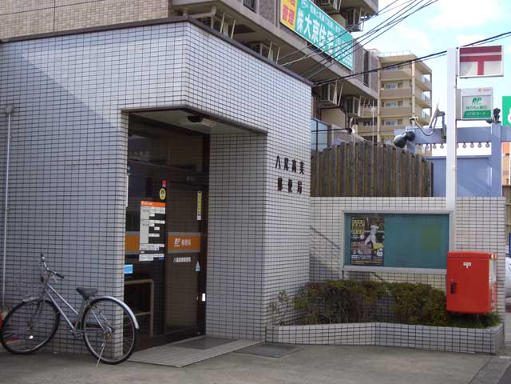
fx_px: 723
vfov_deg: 29.7
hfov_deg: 38.9
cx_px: 256
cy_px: 192
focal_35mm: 49
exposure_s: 1/320
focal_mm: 8.2
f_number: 3.1
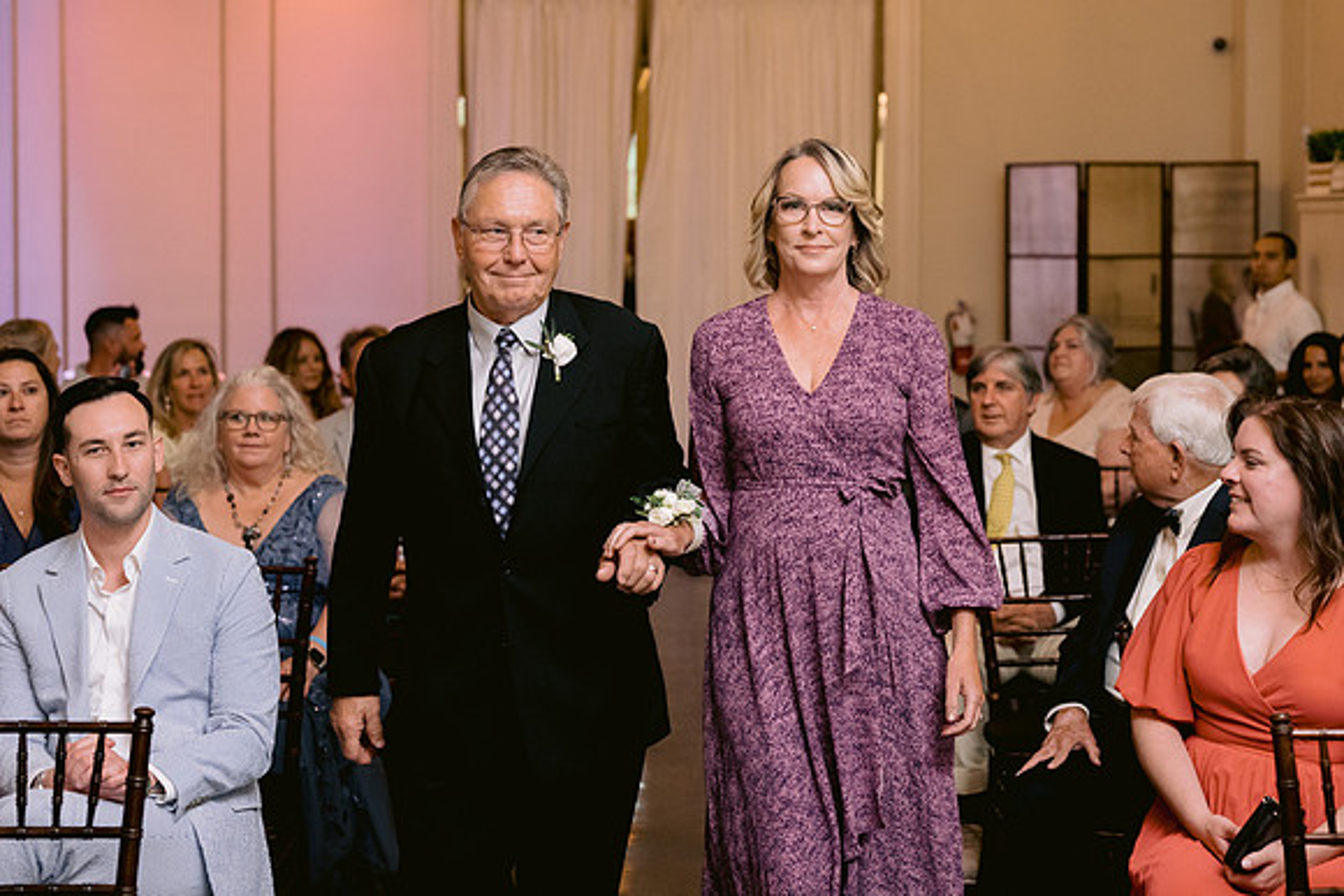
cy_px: 340
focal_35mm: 62
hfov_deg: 32.3
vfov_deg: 21.8
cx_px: 687
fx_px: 2322
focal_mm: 50
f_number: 2.8
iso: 1600
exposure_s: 1/160
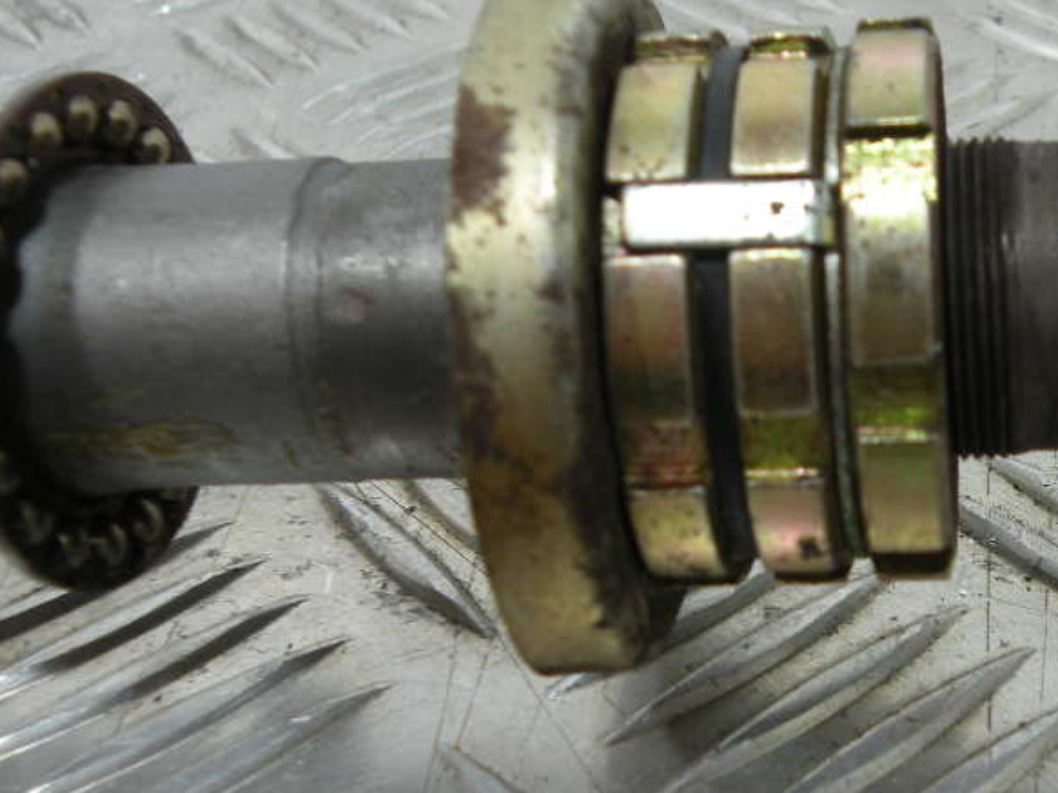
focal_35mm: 58
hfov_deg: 32.5
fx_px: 1772
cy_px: 376
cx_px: 809
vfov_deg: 25.2
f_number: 3.2
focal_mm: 5.8
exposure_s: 1/59.8
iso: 65
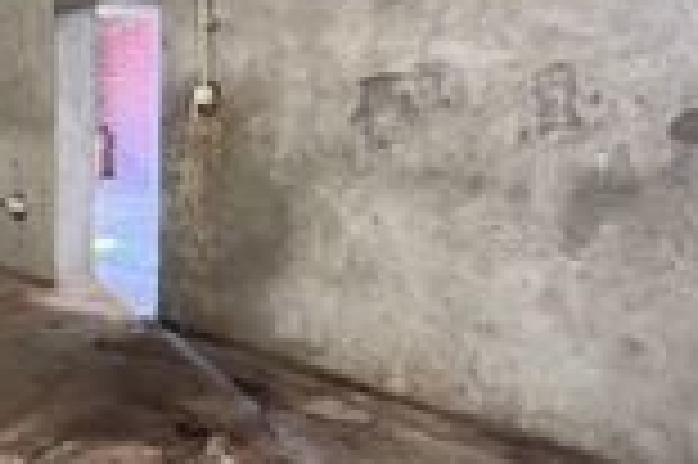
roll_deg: +1.1
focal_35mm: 35
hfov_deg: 45.0
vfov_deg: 37.6
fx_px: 678
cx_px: -18
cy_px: 180
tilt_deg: -9.0
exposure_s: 1/50
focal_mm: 1.57
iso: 640
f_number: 1.8
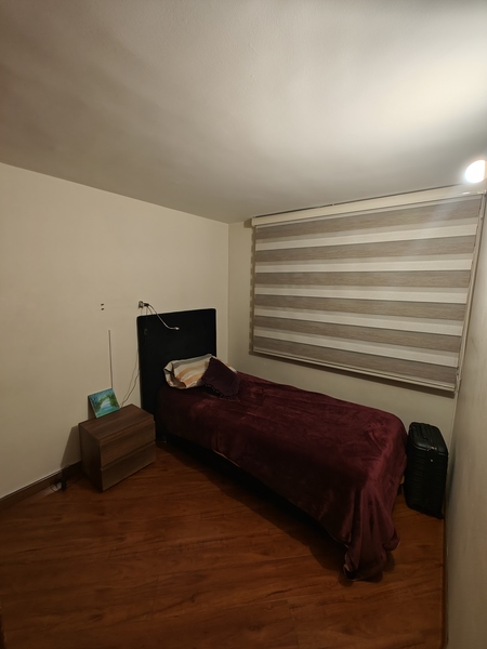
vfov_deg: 102.1
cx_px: 244
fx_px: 263
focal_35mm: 14
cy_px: 324
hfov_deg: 85.7
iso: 160
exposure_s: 1/40
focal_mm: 2.59
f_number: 2.2
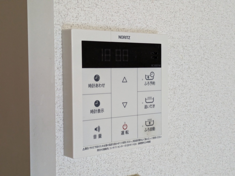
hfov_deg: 37.5
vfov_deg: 28.6
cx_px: 118
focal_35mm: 51
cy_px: 88
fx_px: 346
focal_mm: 5.43
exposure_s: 1/60
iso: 448
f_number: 1.89
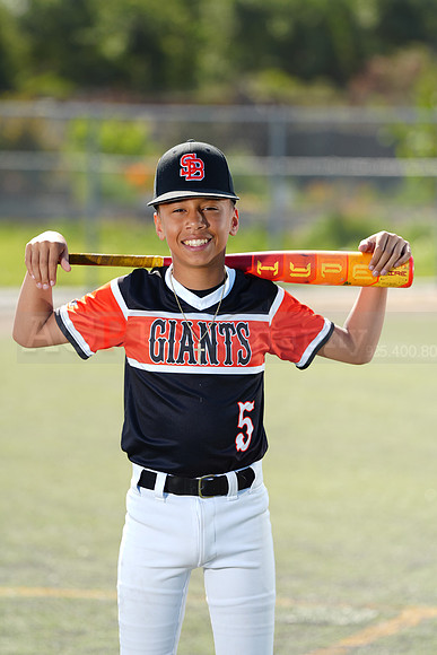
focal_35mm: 200
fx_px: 3639
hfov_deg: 6.9
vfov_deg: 10.3
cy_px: 328
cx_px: 218
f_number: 4.5
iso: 64
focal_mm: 200
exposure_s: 1/250
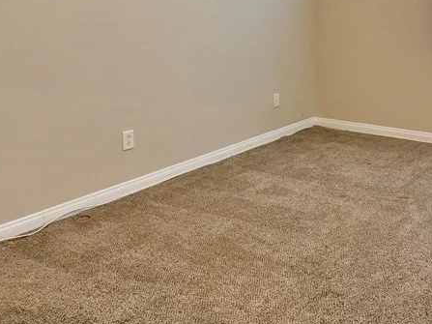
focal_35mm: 55
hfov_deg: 32.5
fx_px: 686
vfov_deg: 25.9
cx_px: 419
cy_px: 49
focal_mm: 6.76
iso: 320
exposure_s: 1/60
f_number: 1.78
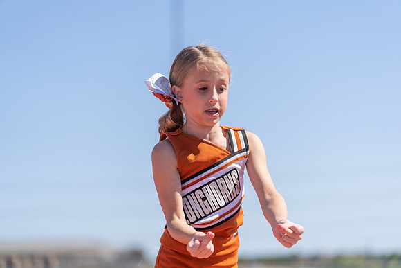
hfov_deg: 16.8
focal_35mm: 122
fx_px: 1359
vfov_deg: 11.2
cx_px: 200
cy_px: 134
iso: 100
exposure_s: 1/1600
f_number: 2.8
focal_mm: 122
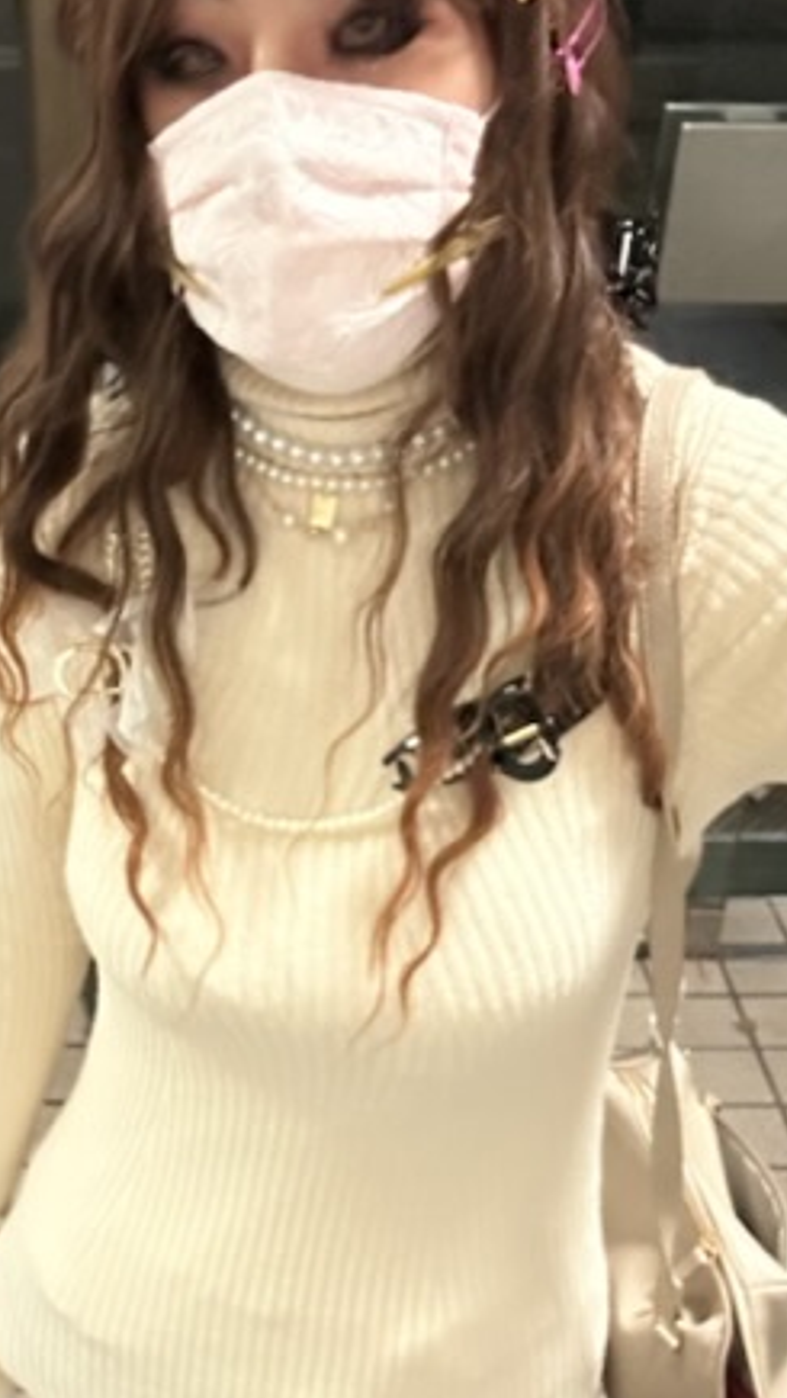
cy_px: 791
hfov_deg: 24.7
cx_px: 220
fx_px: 1779
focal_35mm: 48
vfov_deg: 42.8
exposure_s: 1/60
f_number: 1.9
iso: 250
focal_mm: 2.69
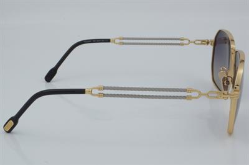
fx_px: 518
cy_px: 82
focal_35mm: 75
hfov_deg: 27.0
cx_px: 124
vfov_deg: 18.2
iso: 100
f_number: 32
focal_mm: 50
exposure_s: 1/4
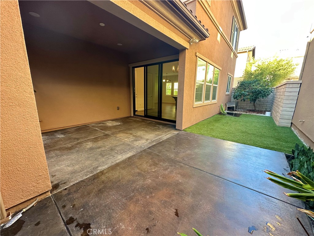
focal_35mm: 14
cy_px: 118
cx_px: 157
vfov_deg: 85.7
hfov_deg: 102.1
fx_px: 127
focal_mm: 2.22
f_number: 2.2
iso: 125
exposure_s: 1/99
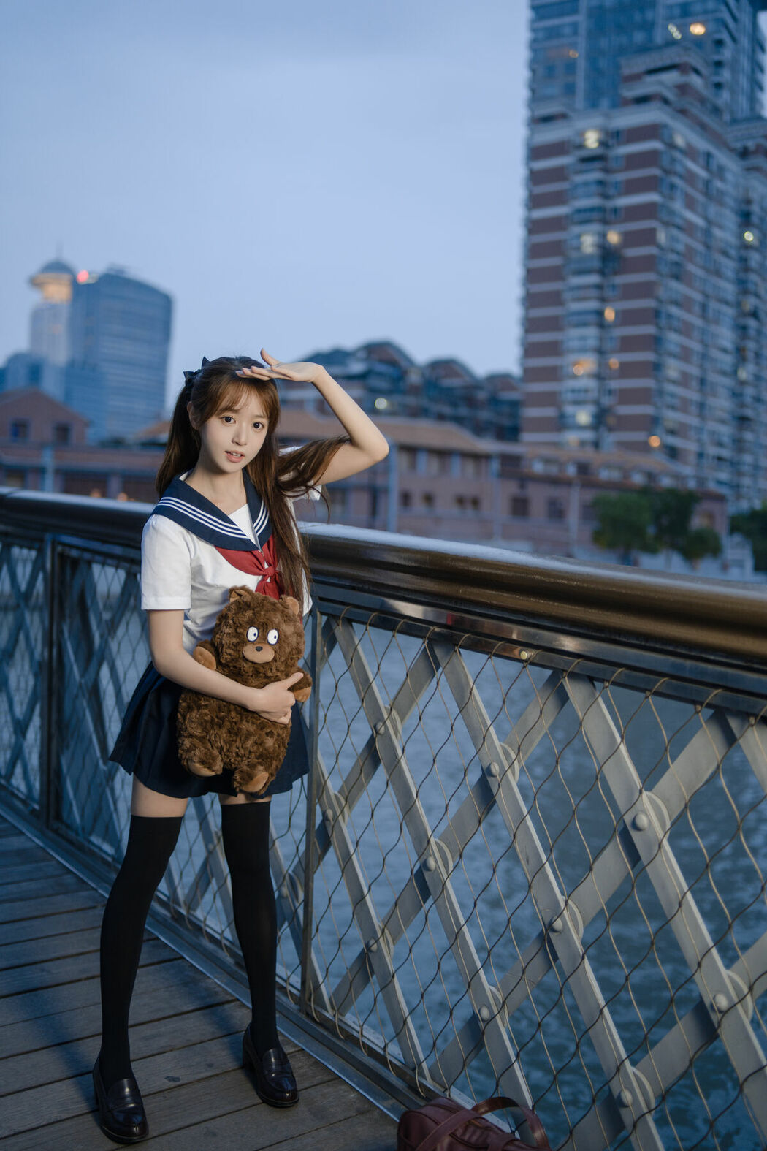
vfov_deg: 54.4
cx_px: 384
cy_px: 576
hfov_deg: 37.9
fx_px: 1118
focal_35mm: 35
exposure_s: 1/160
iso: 400
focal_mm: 35
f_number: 1.4
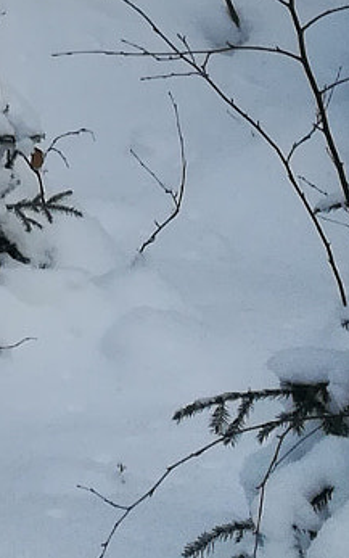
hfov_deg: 8.9
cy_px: -614
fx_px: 1932
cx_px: -595
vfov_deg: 13.6
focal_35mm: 127
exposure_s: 1/120
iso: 64
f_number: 2.2
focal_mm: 3.83
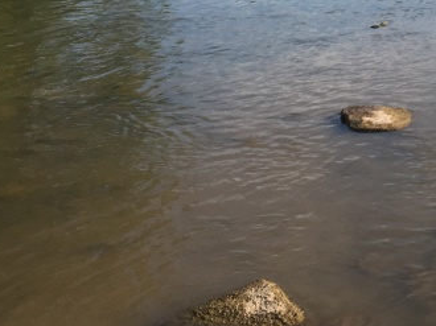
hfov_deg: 20.3
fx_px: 1133
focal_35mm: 90
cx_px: 531
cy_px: -106
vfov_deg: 15.5
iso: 25
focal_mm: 4.15
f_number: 2.2
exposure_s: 1/1221
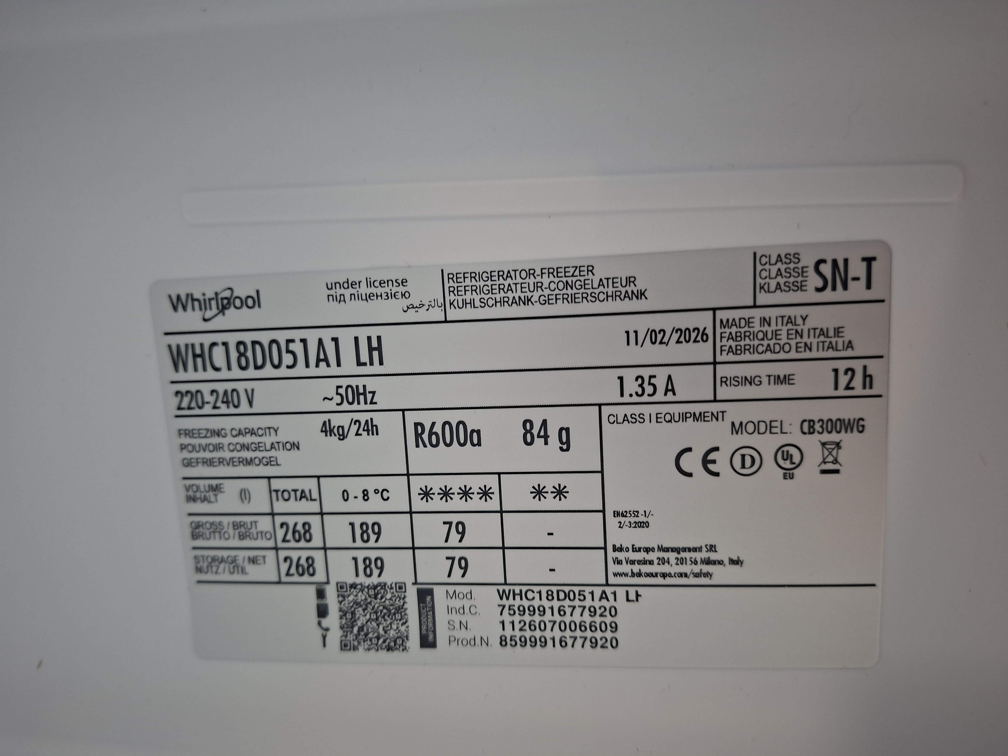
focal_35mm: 23
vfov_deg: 58.9
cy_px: 378
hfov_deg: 73.9
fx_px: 670
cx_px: 504
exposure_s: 1/25
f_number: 1.8
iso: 400
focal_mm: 5.54
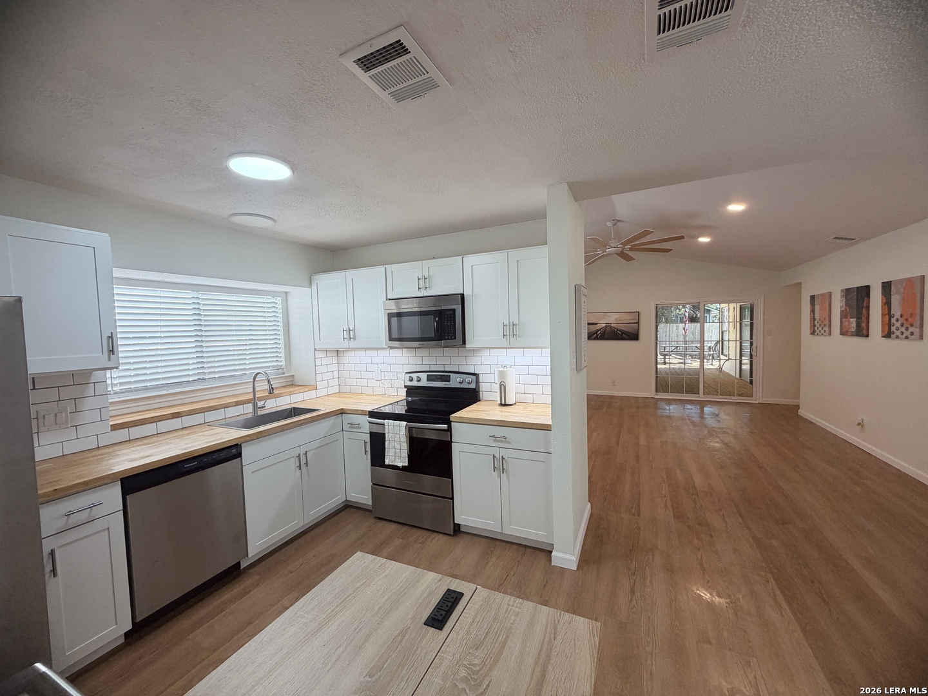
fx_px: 375
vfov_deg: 85.7
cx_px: 464
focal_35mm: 14
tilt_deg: -2.3
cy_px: 348
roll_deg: +2.1
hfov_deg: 102.1
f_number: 2.2
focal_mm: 2.22
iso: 160
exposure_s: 1/120
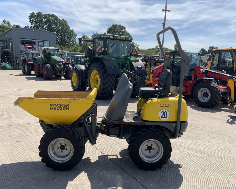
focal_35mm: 31
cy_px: 97
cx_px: 124
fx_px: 217
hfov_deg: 57.2
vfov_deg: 47.1
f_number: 1.8
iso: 16
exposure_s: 1/1912
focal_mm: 3
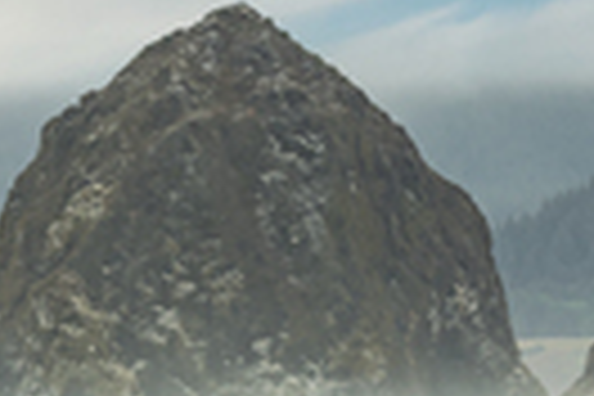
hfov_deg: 2.8
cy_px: 598
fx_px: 12341
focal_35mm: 748
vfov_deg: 1.8
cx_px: 4
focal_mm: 165
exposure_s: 1/80
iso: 125
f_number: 8
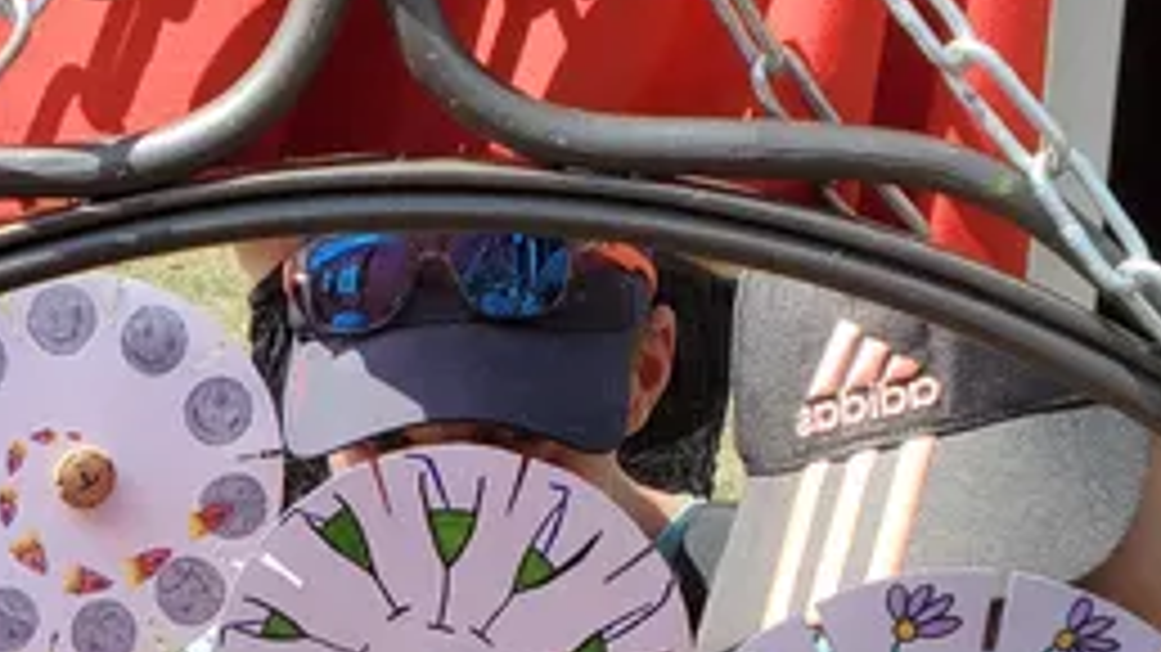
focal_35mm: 88
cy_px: 1097
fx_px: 2709
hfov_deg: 23.2
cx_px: 9
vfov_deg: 12.7
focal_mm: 4.3
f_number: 2.4
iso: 50
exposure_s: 1/924
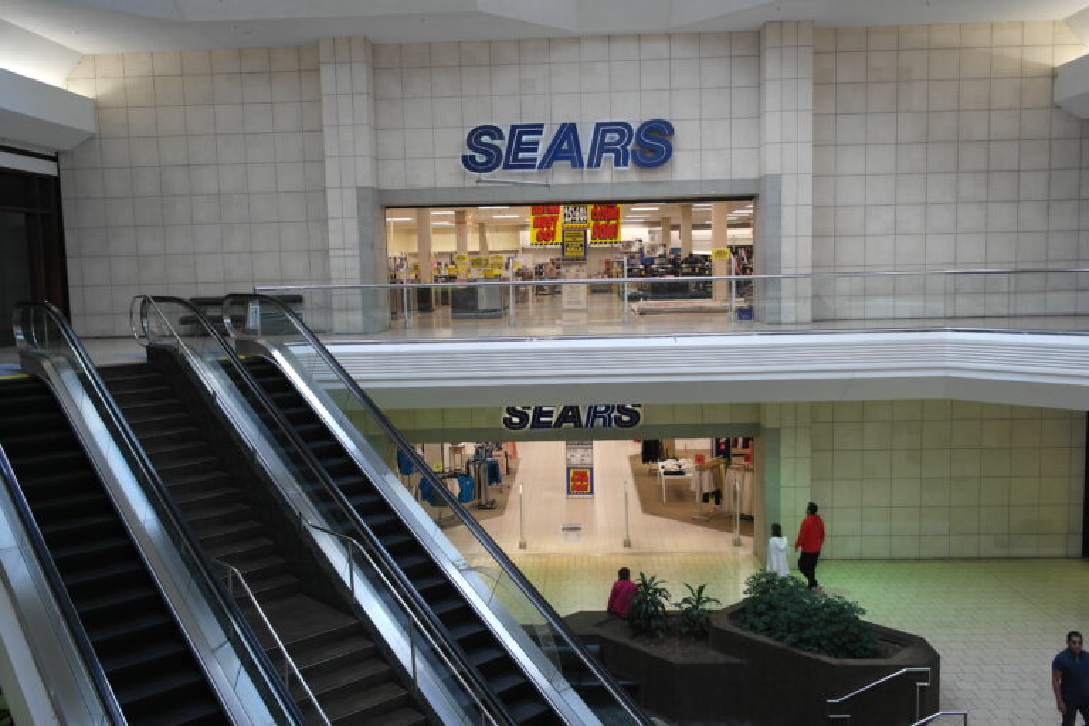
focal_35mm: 30
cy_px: 363
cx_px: 544
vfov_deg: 43.6
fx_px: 907
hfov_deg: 61.9
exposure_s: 1/80
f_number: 3.5
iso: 400
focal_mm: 20
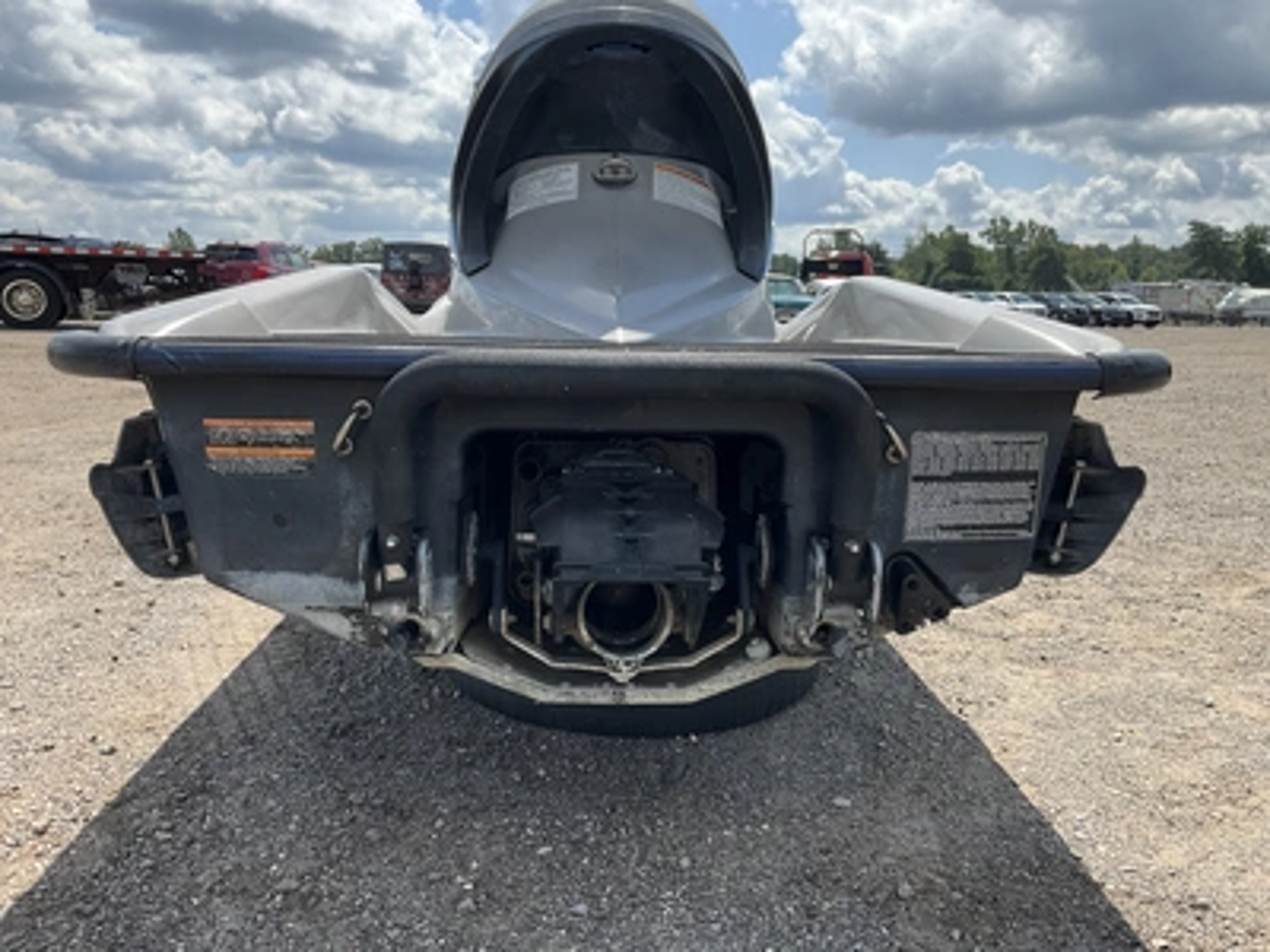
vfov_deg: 48.2
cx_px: 635
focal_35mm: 29
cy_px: 476
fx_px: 1064
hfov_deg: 61.7
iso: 25
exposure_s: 1/1342
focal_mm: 3
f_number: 1.8
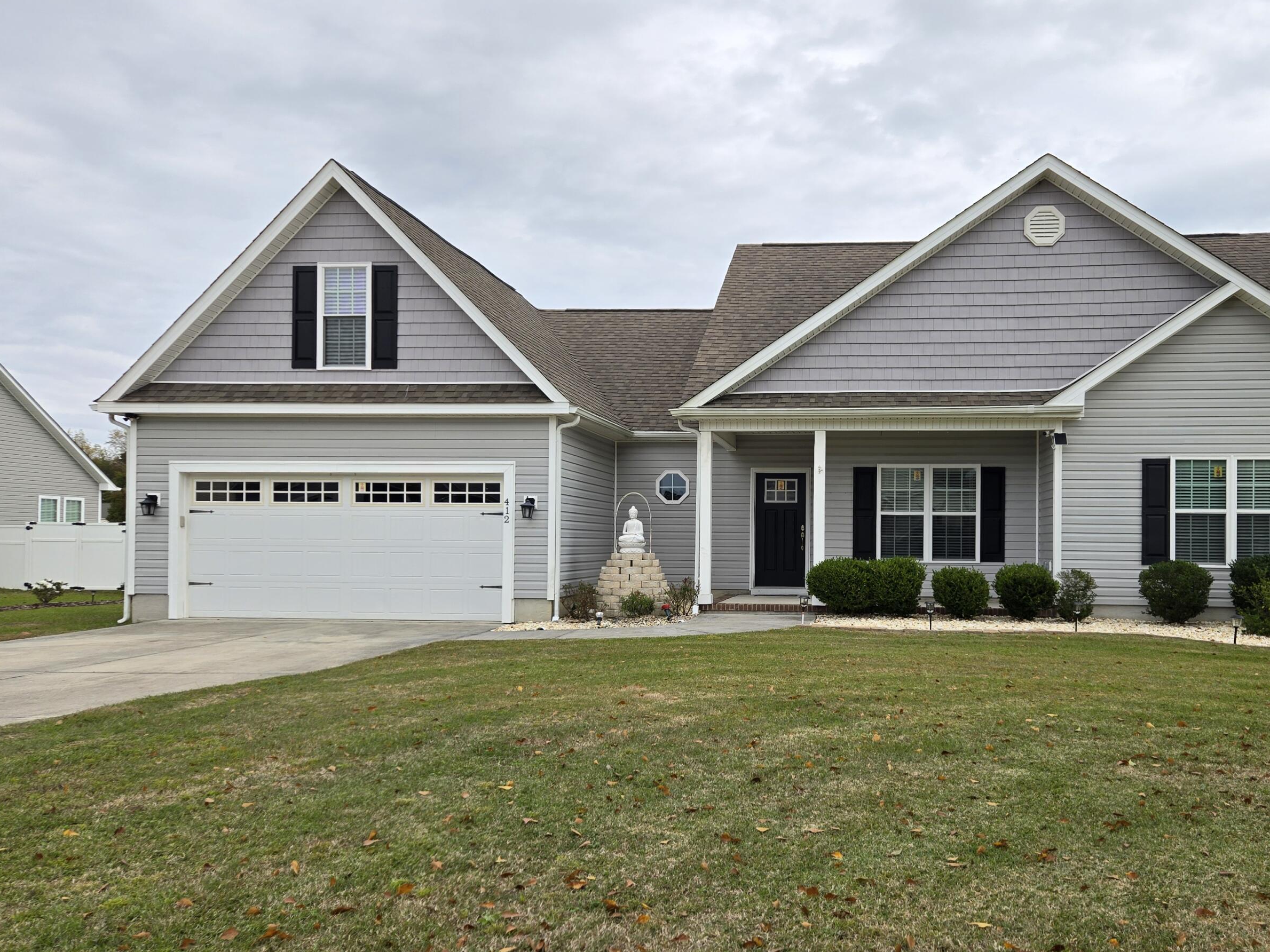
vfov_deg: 48.1
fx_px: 1064
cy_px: 536
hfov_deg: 61.0
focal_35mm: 29
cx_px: 773
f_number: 1.8
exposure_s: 1/1255
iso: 25
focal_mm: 5.4
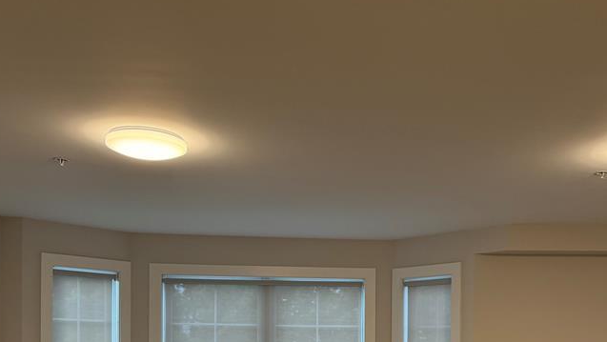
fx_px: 676
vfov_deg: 26.6
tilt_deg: -0.3
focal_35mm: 42
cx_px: 367
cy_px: 353
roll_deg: -0.7
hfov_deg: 48.0
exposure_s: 1/120
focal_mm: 6.76
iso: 250
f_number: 1.78
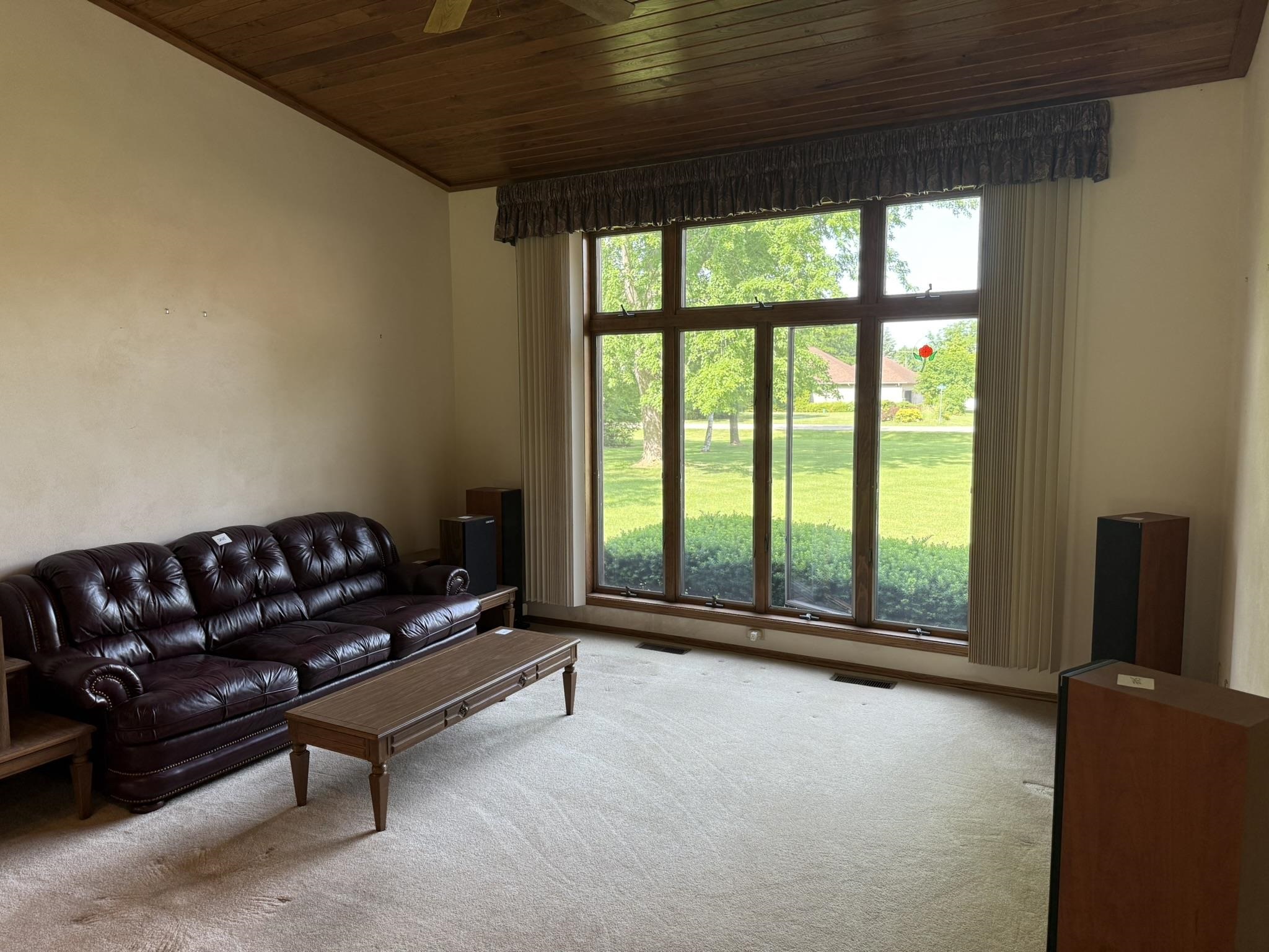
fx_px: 880
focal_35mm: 24
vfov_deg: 56.8
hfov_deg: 71.6
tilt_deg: -5.8
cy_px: 476
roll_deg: +0.3
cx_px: 634
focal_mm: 6.76
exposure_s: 1/120
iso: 125
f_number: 1.78
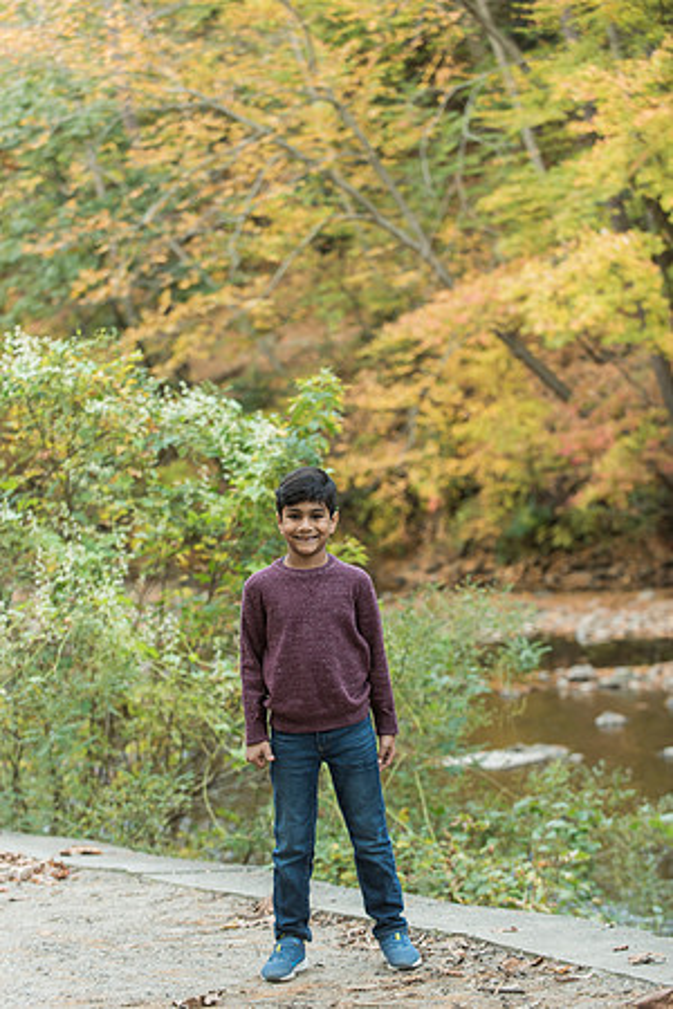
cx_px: 336
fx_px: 2860
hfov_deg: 13.4
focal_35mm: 102
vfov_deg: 20.0
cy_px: 504
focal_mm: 102
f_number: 4
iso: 640
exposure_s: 1/60
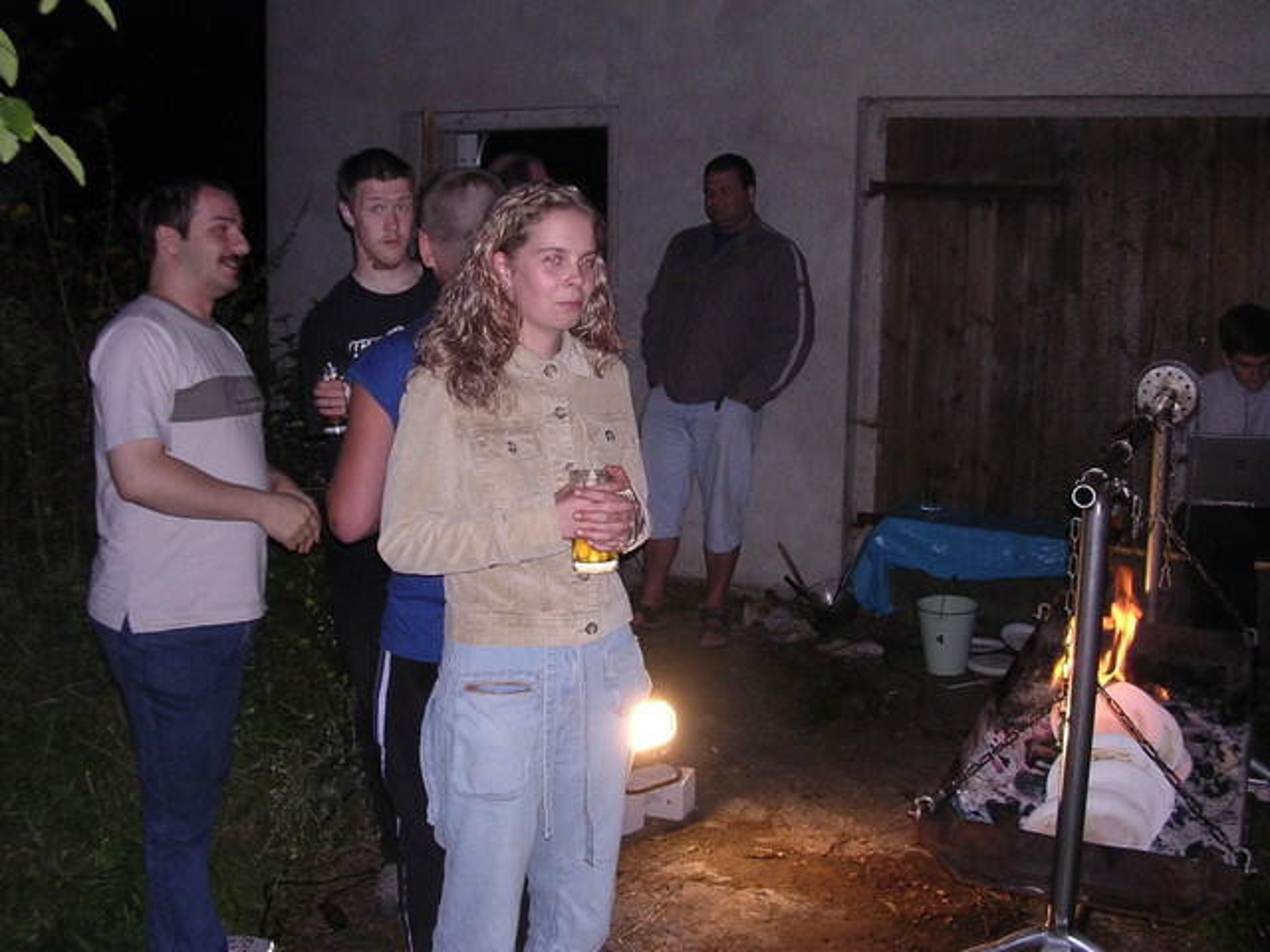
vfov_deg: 37.7
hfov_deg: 49.0
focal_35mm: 38
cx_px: 635
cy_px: 476
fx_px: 1394
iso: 270
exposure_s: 1/60.1
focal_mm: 5.8
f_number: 2.8
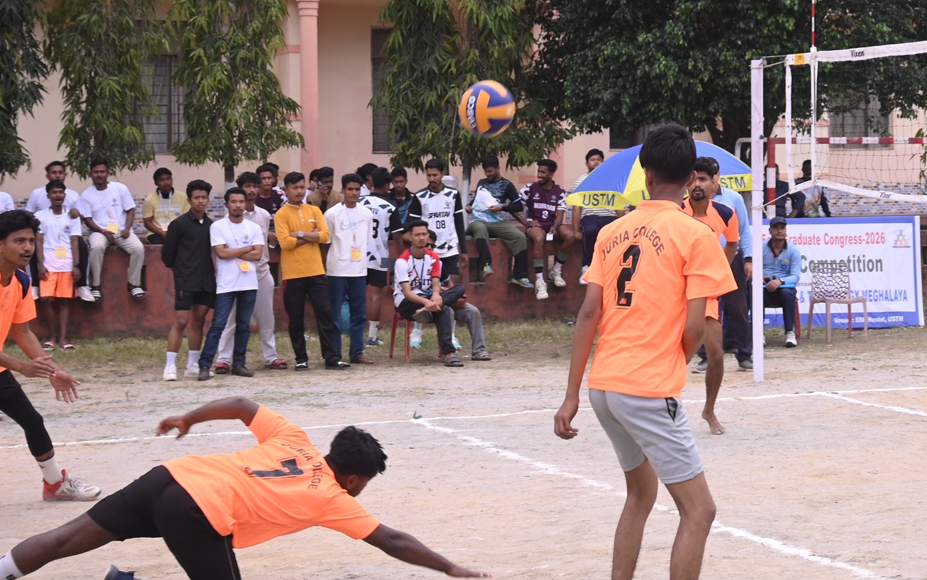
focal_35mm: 82
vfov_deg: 15.8
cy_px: 125
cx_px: 900
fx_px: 2072
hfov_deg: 24.2
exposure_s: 1/400
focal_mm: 37
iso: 250
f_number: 4.5
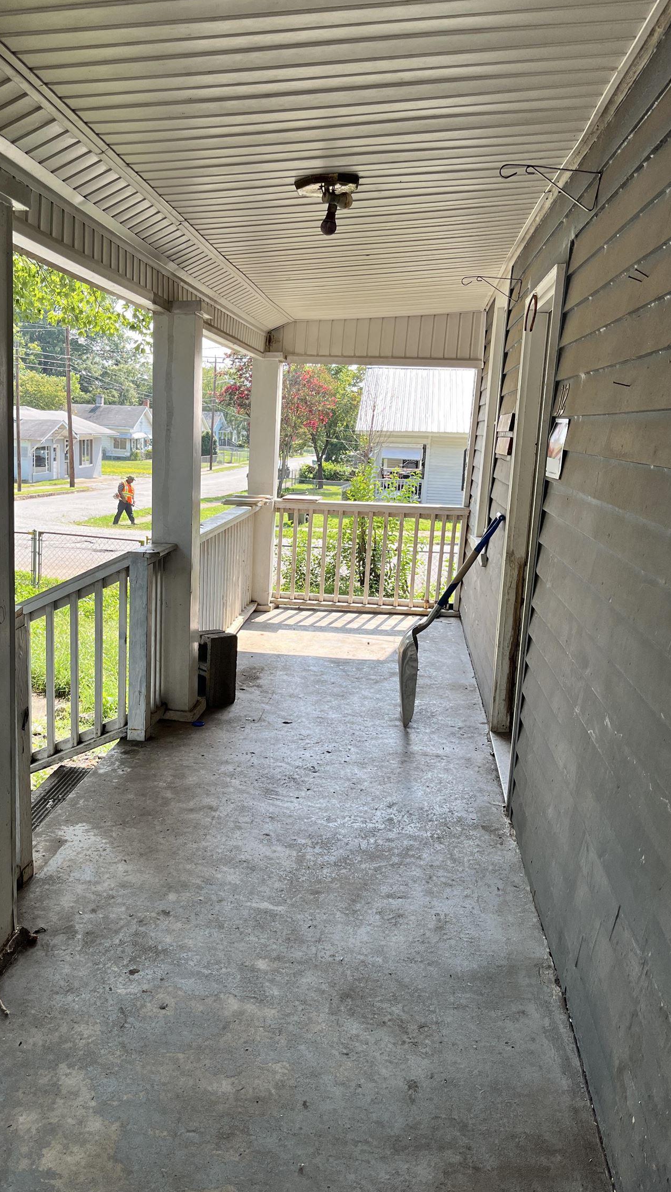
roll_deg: -2.7
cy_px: 592
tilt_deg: -11.2
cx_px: 235
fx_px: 917
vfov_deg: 66.1
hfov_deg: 39.8
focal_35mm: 29
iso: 50
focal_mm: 5.1
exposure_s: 1/524
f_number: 1.6
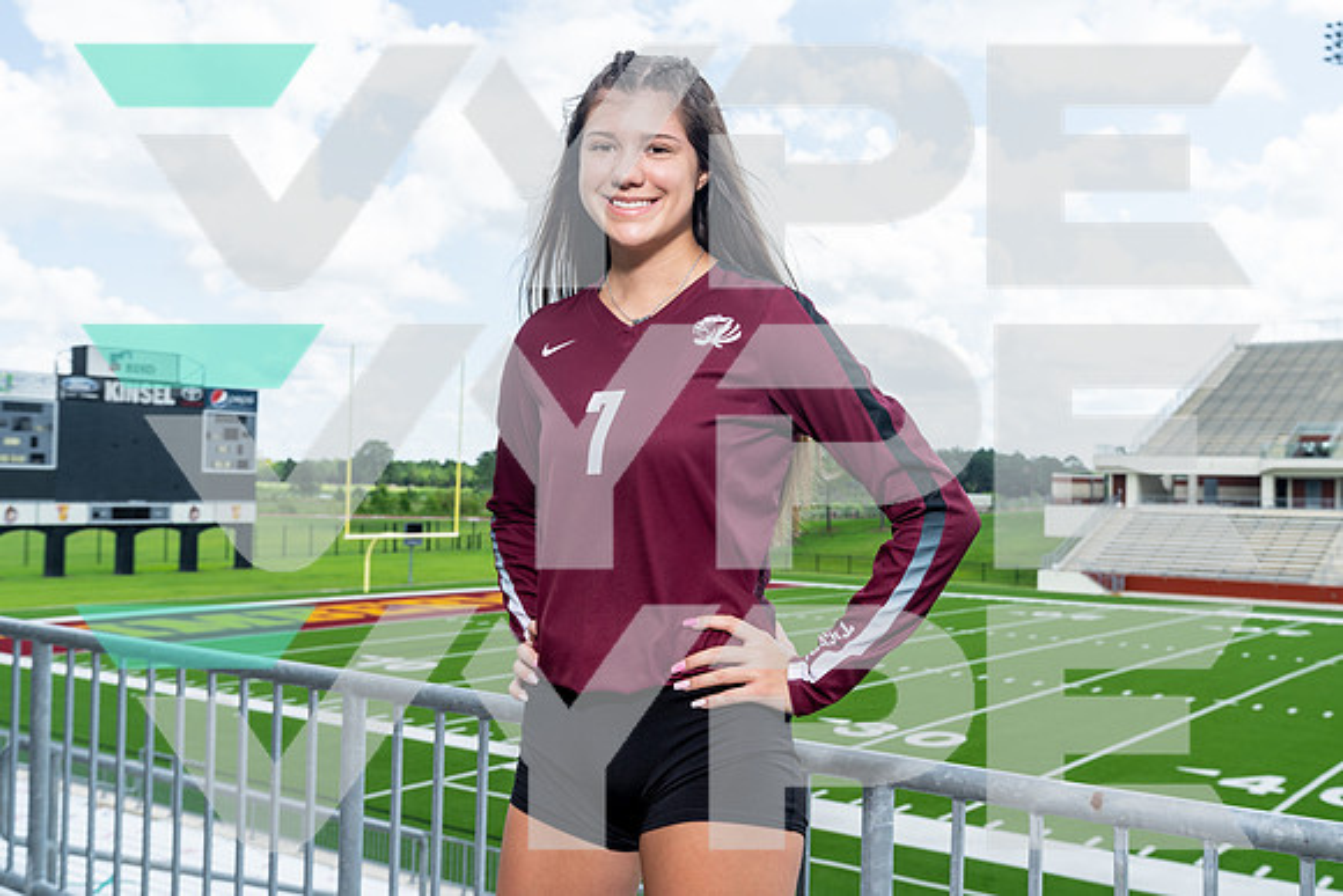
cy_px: 448
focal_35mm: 37
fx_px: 1381
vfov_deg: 36.0
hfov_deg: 51.9
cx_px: 672
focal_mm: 37
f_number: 8
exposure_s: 1/125
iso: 100
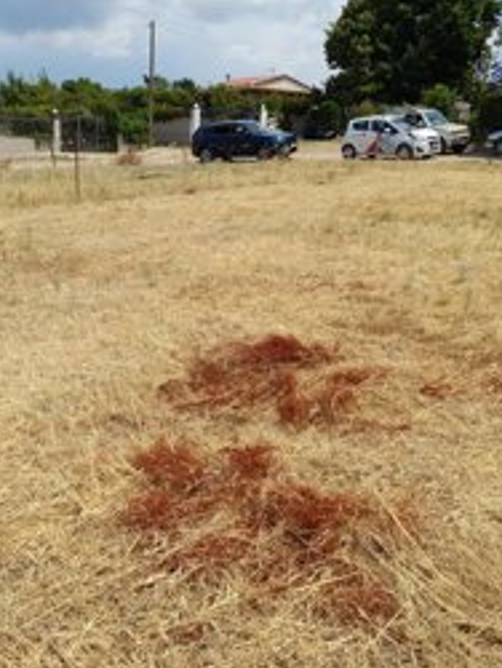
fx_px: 695
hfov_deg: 39.7
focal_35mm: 36
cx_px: 222
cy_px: 353
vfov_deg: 51.3
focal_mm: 4.6
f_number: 2
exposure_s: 1/965
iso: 20
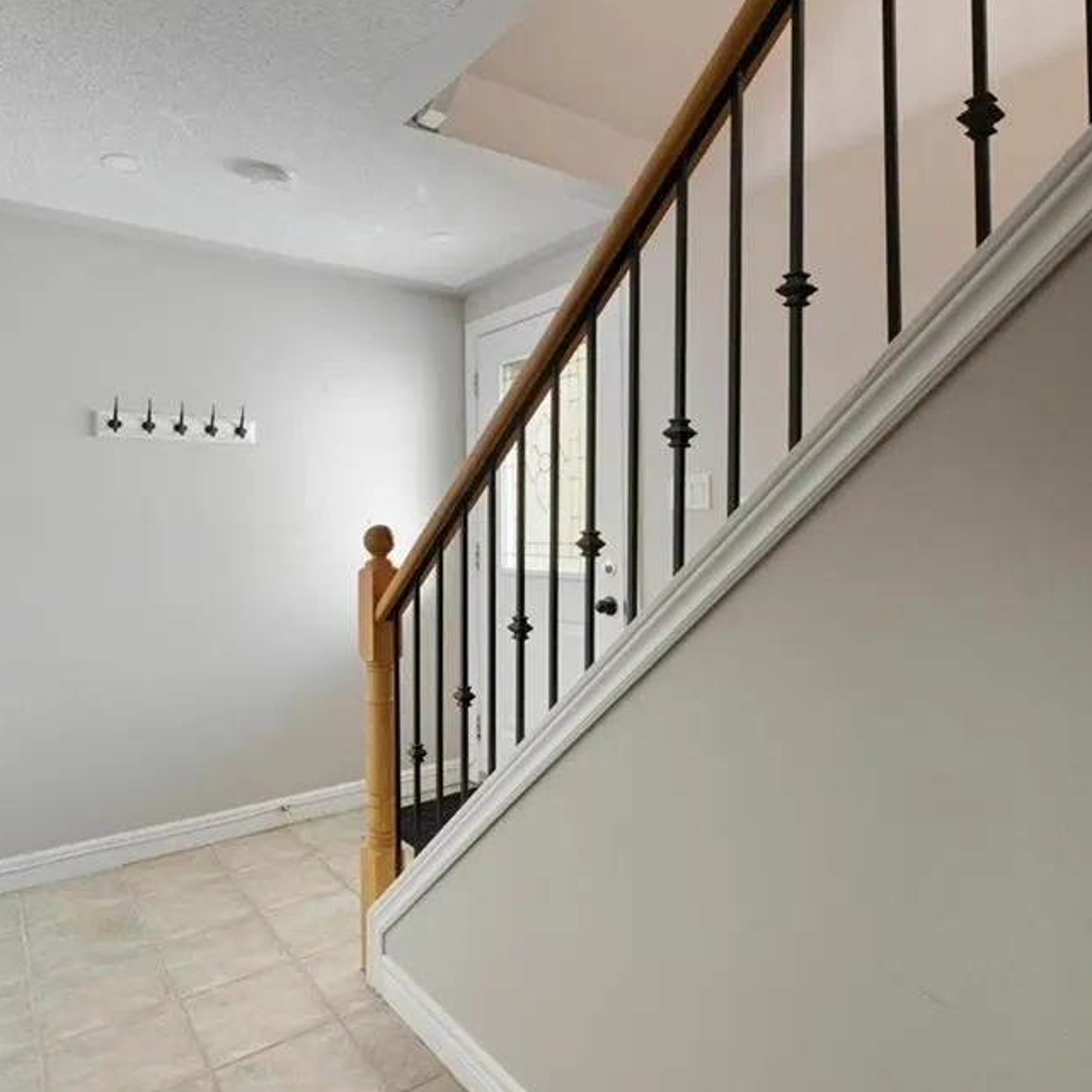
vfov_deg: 77.7
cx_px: 468
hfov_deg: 77.2
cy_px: 531
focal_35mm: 19
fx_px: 678
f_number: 3.5
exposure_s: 1/60
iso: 1250
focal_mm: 14
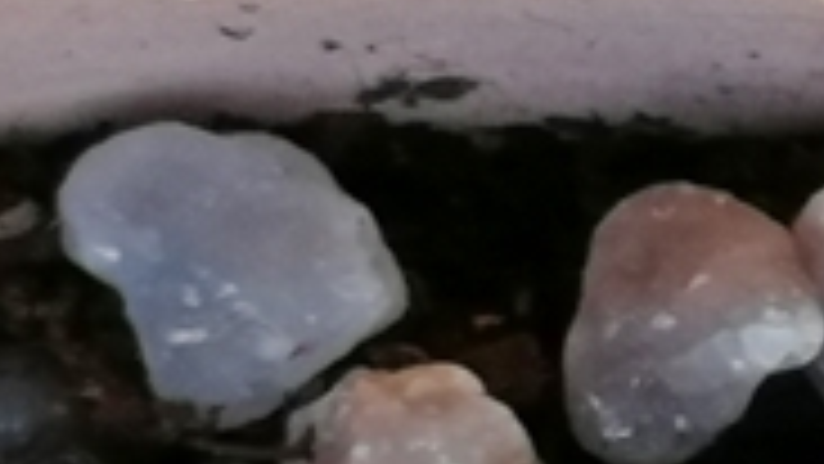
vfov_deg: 3.0
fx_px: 8719
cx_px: 1630
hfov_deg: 5.3
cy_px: 1090
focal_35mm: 399
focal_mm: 3.95
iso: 80
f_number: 1.8
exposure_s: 1/100
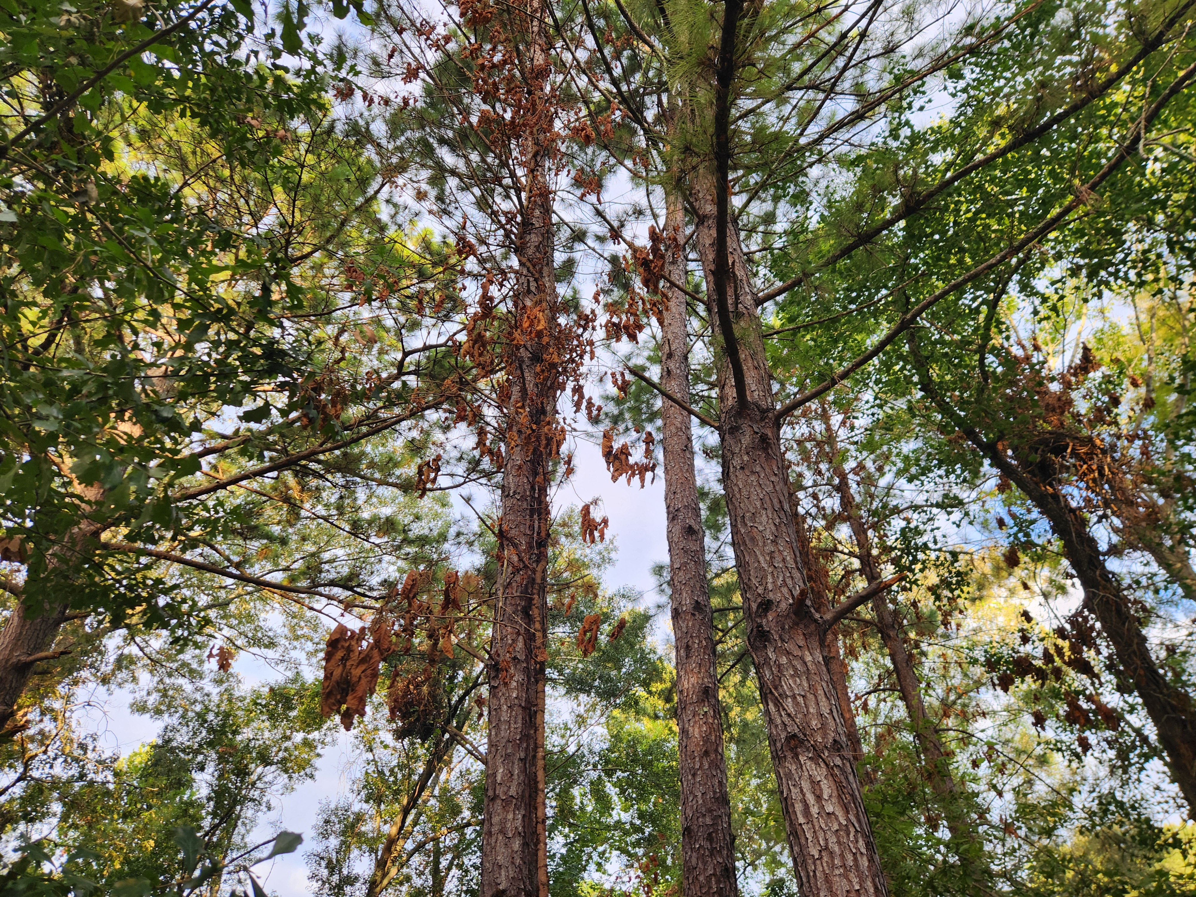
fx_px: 795
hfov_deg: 73.9
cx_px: 598
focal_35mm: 23
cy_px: 448
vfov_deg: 58.9
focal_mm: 5.4
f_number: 1.8
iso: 25
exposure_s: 1/180
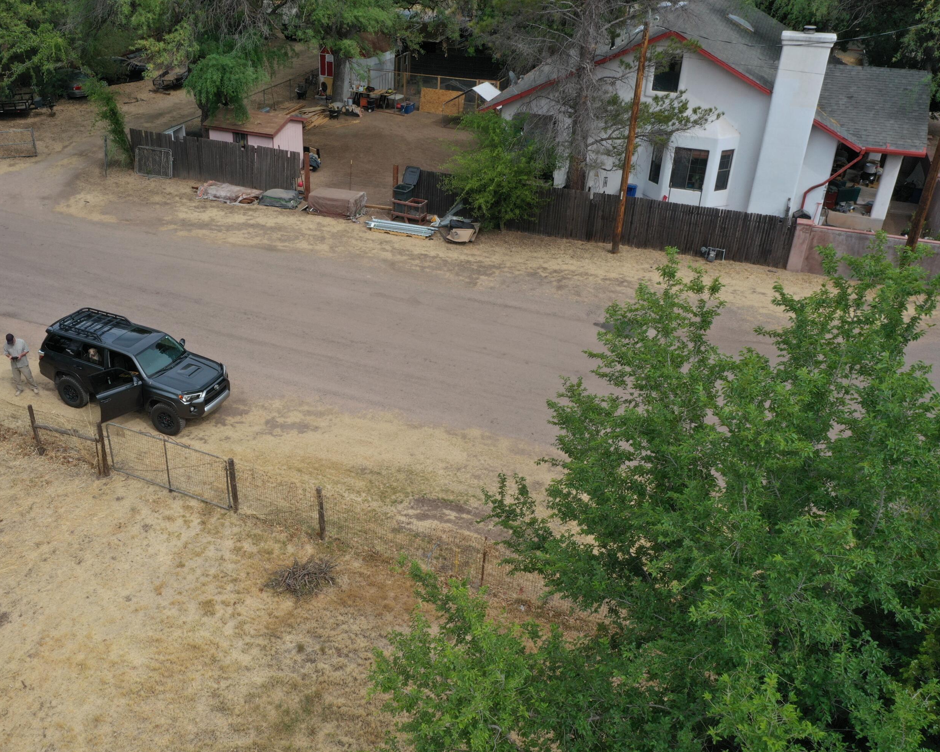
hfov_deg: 55.2
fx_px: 890
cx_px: 373
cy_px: 381
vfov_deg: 45.8
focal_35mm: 32
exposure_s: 1/100
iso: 100
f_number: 10
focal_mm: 10.26
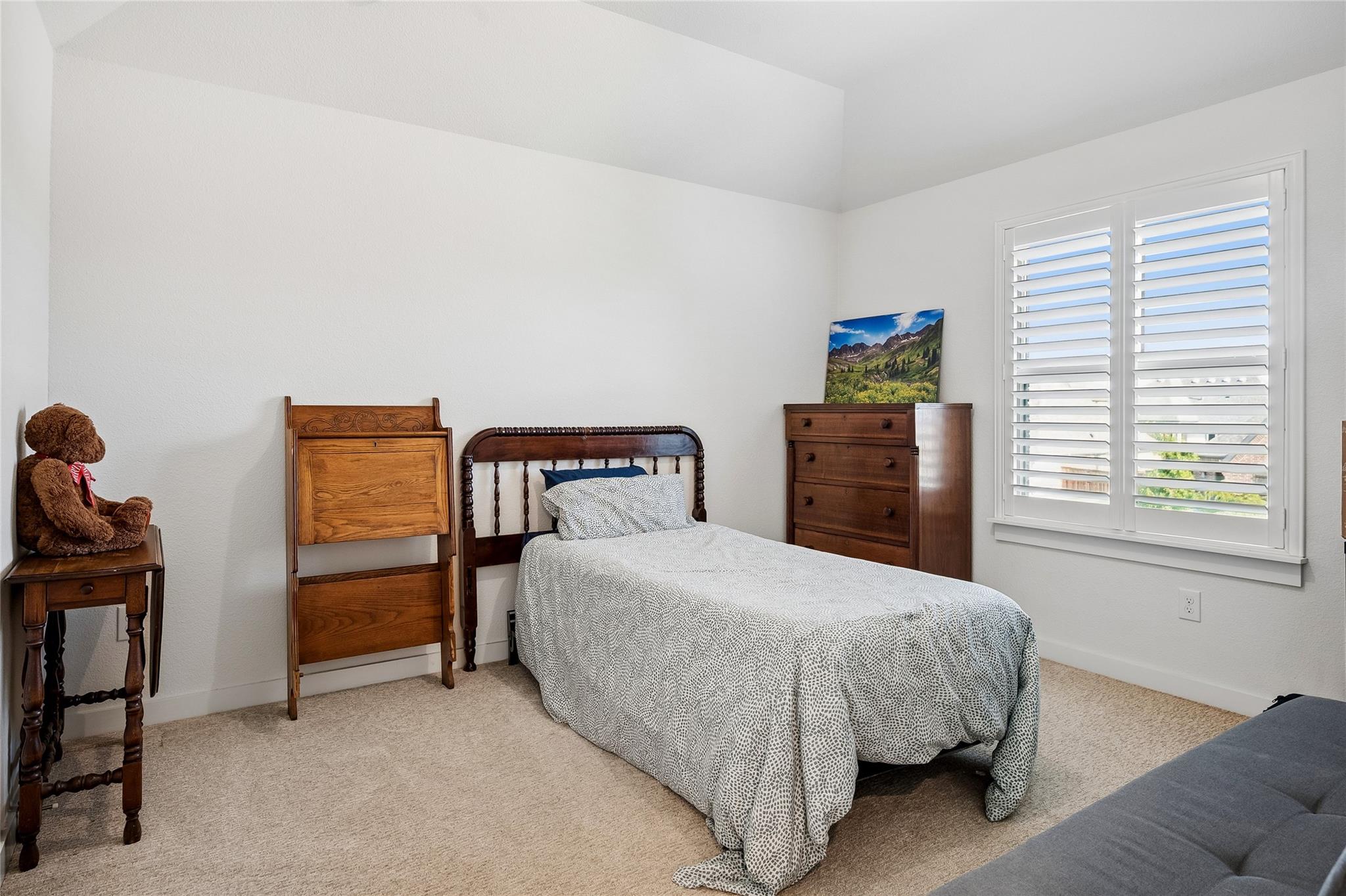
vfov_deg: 63.2
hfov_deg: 85.4
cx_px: 673
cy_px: 448
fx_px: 729
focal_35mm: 20
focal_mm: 19.5
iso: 320
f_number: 8
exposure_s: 1/3.33
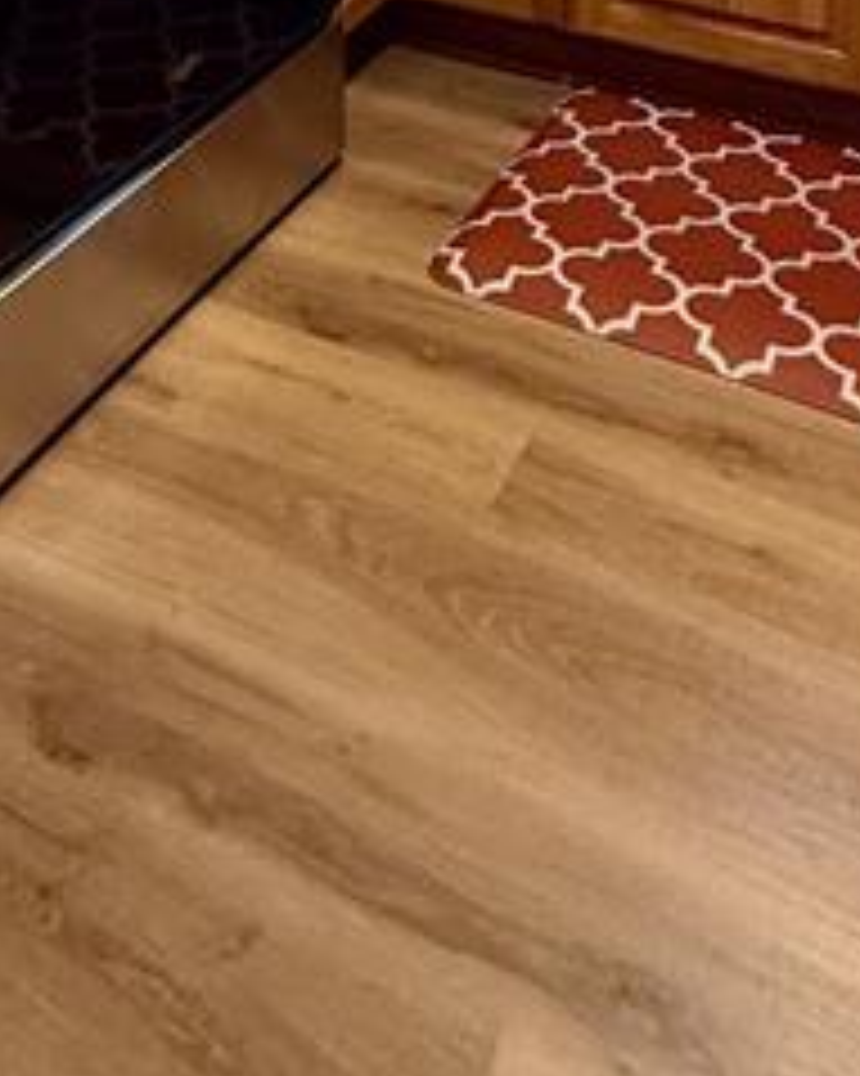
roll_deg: -0.3
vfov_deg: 28.6
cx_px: 351
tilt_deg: -3.2
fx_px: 1401
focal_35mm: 44
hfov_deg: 34.0
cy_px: -504
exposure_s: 1/60
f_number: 2.2
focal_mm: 2.22
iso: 400
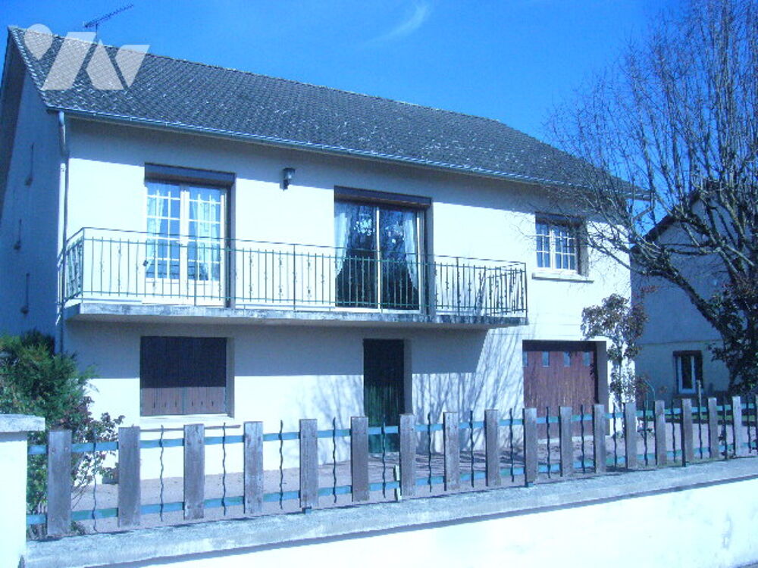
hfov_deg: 52.6
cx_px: 379
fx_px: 766
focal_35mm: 35
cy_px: 284
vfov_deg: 40.7
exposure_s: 1/2000
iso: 400
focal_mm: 5.8
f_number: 5.6
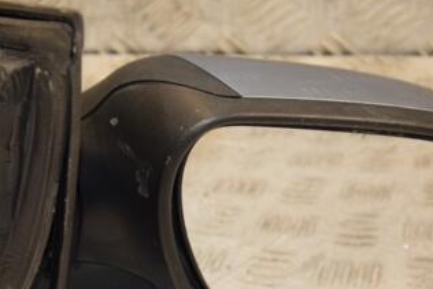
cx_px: 212
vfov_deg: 9.3
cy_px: 190
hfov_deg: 13.9
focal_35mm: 148
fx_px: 1781
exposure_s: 1/125
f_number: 5
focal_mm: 52
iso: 800
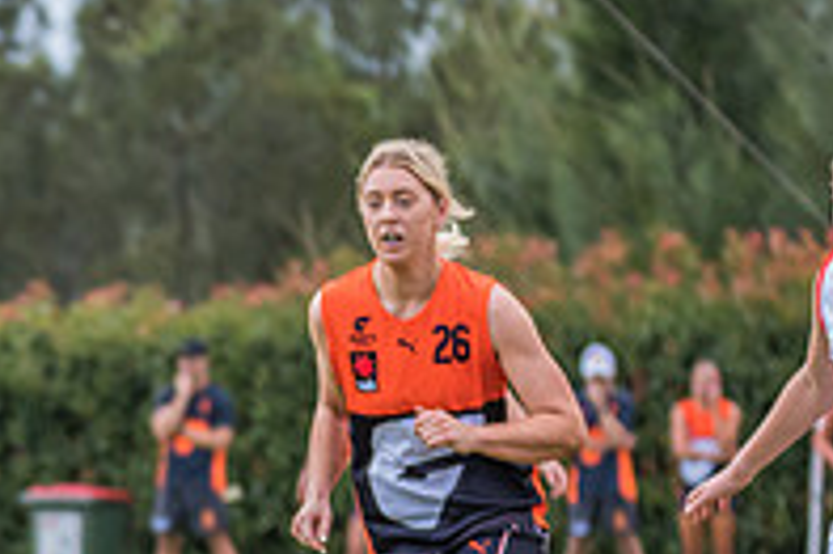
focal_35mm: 699
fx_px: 16160
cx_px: -330
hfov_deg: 2.9
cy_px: 697
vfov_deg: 2.0
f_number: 6.3
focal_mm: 190
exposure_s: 1/1600
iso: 800
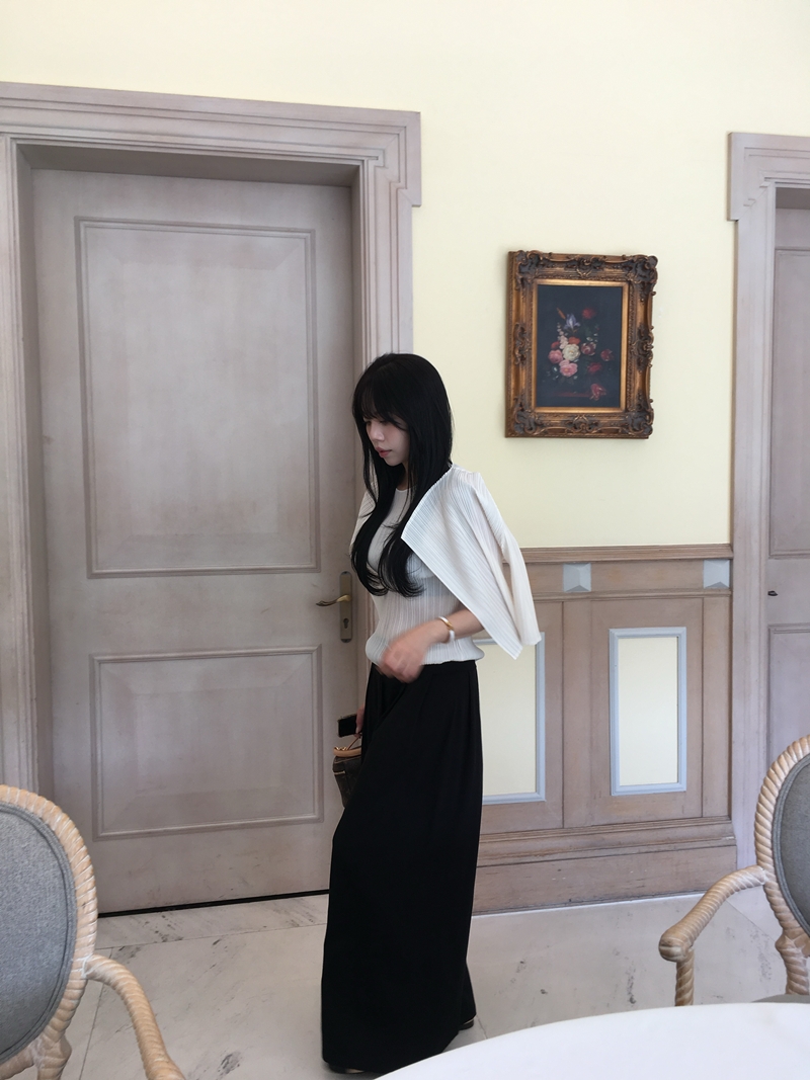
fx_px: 905
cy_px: 540
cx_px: 405
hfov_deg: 48.2
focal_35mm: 29
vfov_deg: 61.7
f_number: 2.2
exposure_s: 1/60
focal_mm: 4.15
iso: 25
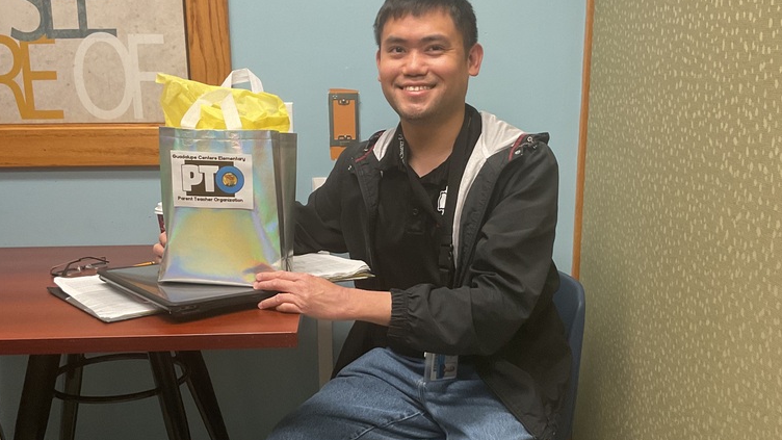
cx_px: 396
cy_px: 289
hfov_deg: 47.4
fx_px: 892
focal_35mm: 43
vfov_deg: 27.6
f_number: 1.8
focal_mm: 3
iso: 100
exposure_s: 1/60
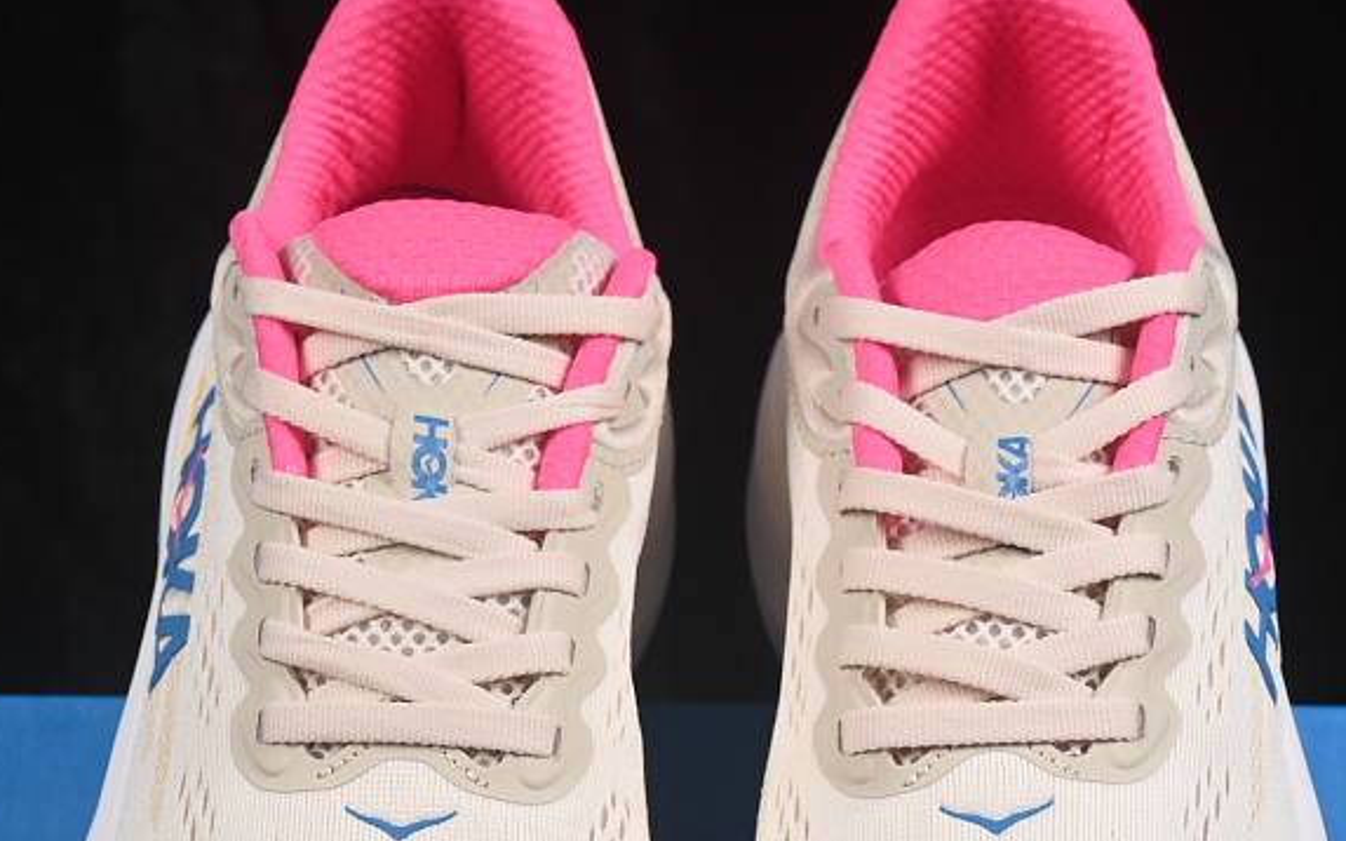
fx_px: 5282
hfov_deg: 14.5
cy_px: 766
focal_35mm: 144
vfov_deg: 9.1
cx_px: 669
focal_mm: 50
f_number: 8
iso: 160
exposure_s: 1/80
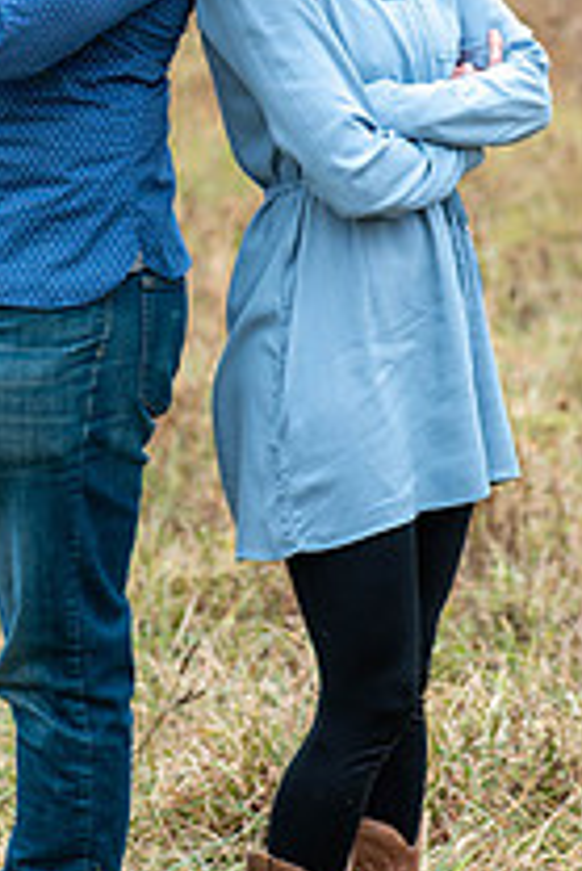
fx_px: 5858
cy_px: 234
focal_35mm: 242
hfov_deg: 5.7
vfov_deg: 8.5
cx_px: 155
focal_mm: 112
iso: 320
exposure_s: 1/250
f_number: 5
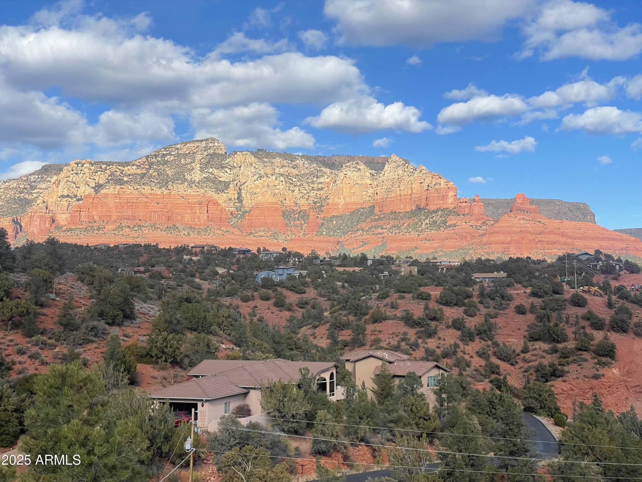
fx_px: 964
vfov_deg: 28.0
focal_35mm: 52
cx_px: 321
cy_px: 241
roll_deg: +0.5
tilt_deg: +3.9
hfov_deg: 36.8
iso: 25
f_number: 2
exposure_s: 1/1546
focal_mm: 6
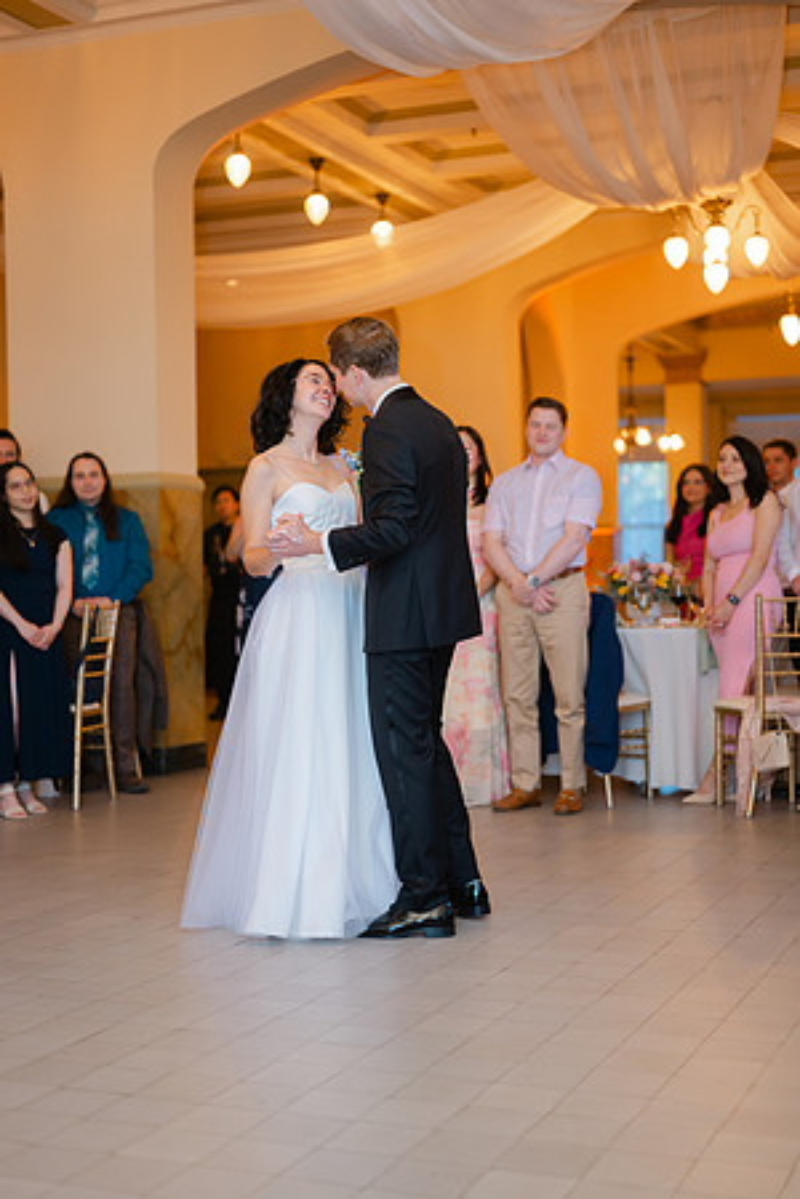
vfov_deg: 39.6
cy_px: 600
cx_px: 400
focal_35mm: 50
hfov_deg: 27.0
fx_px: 1667
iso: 320
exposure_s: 1/125
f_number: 1.8
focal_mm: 50
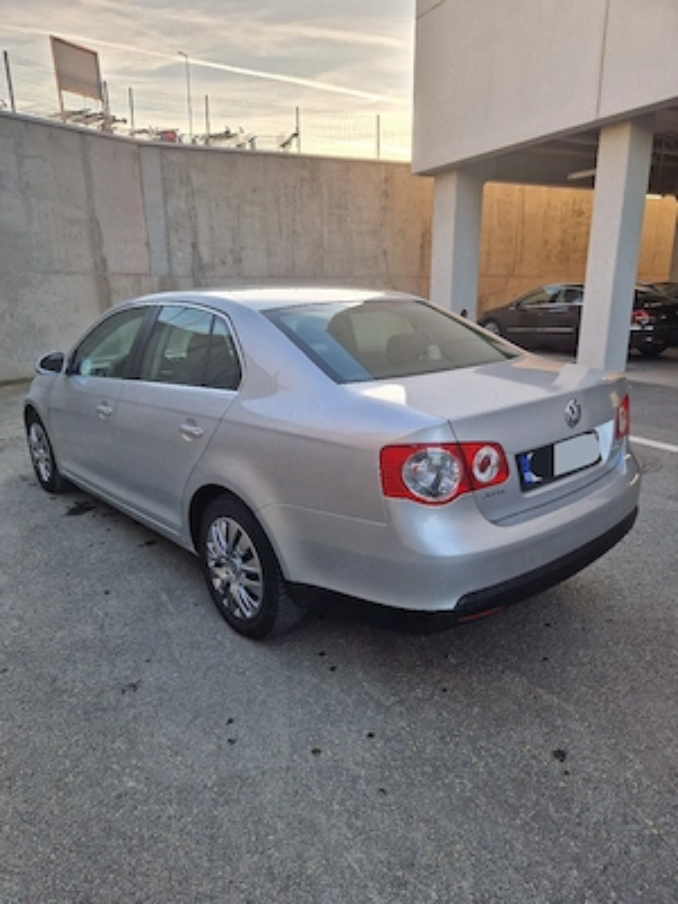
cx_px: 339
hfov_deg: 58.9
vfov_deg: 73.9
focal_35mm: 23
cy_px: 452
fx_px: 601
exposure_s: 1/182
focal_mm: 5.4
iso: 50
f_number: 1.8
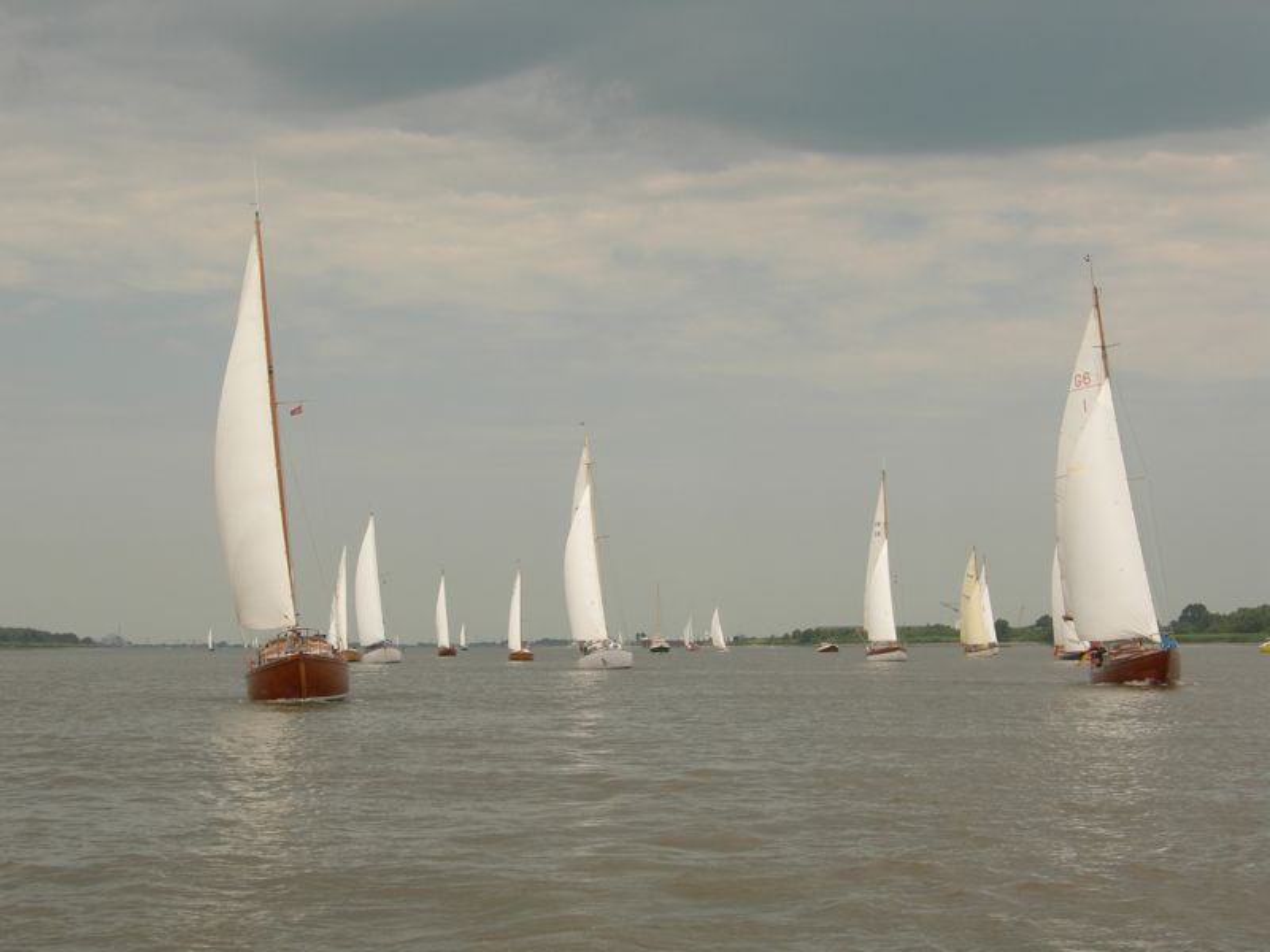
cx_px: 635
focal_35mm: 72
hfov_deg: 27.0
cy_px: 476
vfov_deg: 20.4
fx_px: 2642
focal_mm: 14.9
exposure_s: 1/327
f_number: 6.3
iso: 50
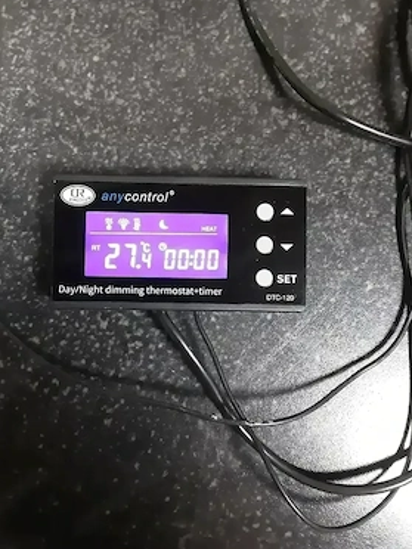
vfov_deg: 61.6
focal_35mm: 29
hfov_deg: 48.2
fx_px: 460
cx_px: 198
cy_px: 255
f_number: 1.9
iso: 320
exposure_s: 1/25
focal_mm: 2.91
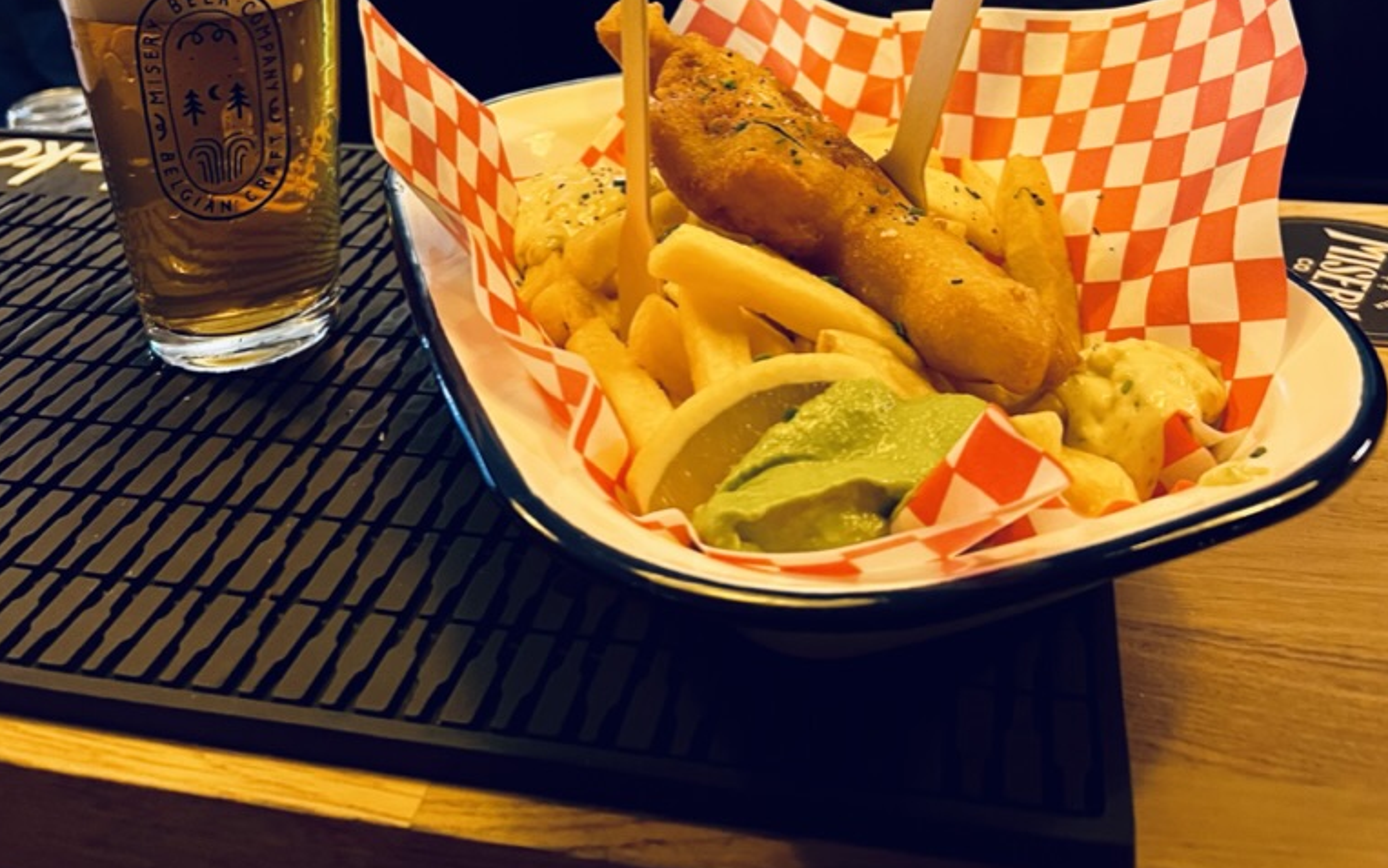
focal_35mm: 37
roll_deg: +2.9
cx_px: 694
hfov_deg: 52.7
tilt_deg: -13.9
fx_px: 1400
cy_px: -27
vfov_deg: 31.5
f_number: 1.5
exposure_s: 1/50
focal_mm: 5.7
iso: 200
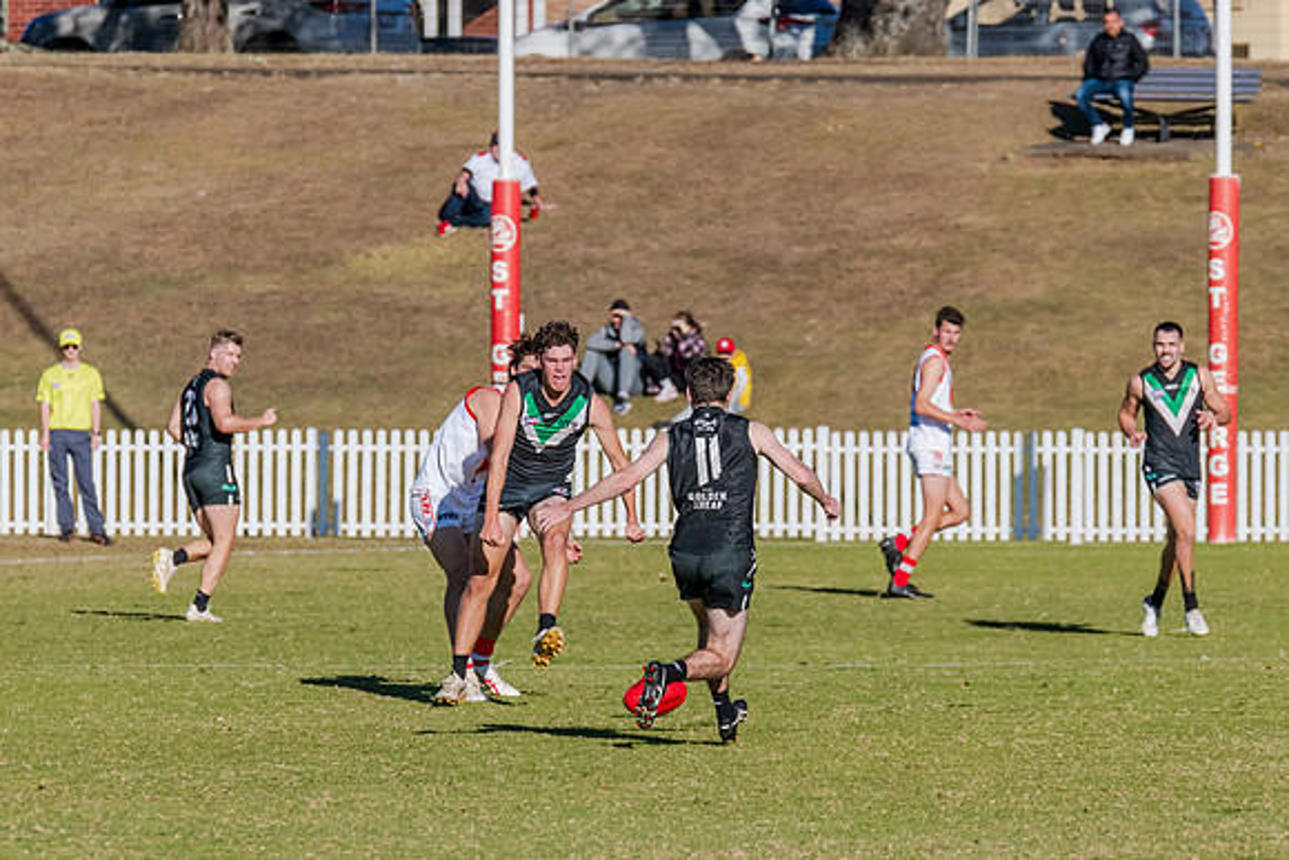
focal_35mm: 456
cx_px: 692
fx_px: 16342
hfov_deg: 4.5
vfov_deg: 3.0
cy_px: 403
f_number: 10
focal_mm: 360
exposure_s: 1/2000
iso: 800
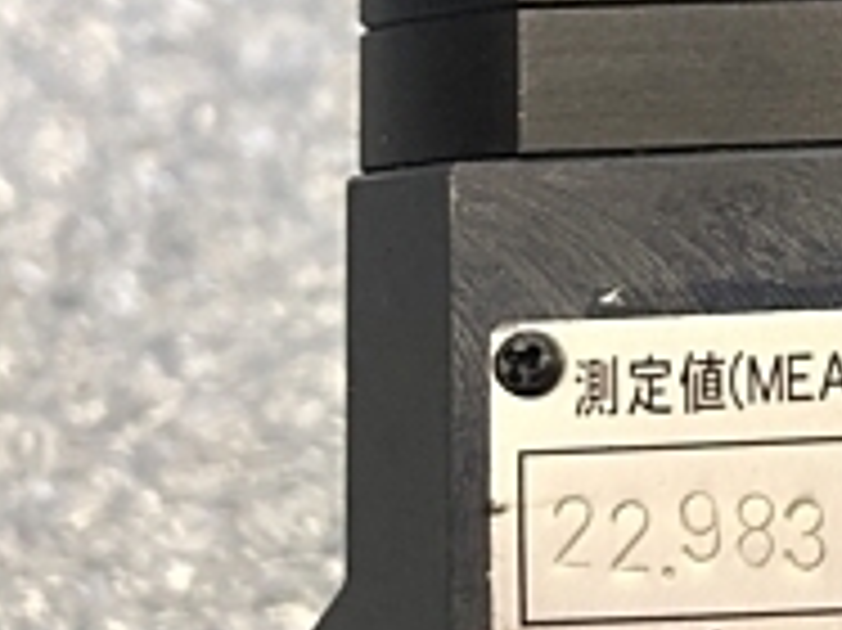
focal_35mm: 96
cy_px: 40
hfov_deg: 18.4
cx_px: 1220
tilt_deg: -58.4
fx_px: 2334
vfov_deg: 15.2
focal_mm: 3.99
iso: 32
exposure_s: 1/30
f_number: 1.8
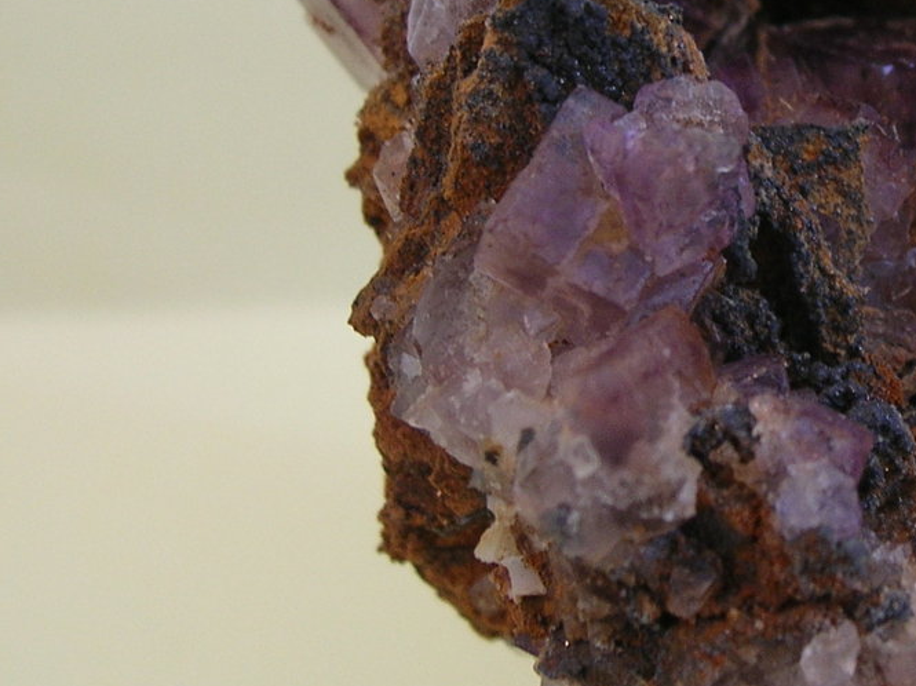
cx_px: 882
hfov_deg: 19.0
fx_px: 2671
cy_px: 253
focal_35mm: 101
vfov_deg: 14.6
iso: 50
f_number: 2.8
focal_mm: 6.9
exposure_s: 1/8
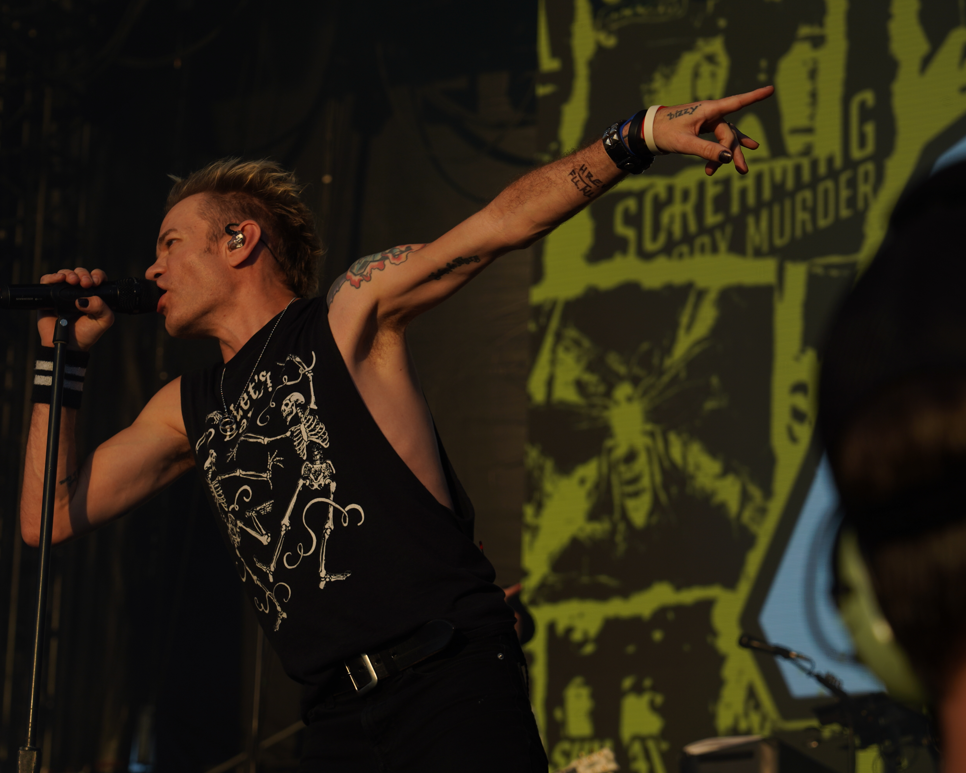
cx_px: 391
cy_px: 386
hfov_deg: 16.1
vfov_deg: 13.0
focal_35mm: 119
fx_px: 3402
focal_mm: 105
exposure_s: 1/500
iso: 100
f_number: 8
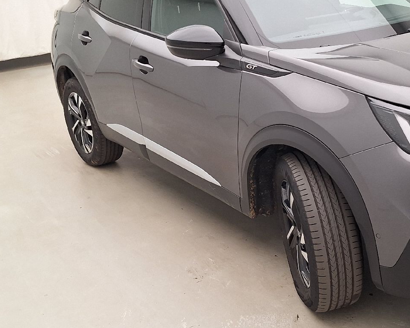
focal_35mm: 45
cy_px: 141
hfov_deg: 40.0
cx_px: 311
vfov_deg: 33.4
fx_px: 546
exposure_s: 1/100
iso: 64
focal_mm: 5.54
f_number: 1.8
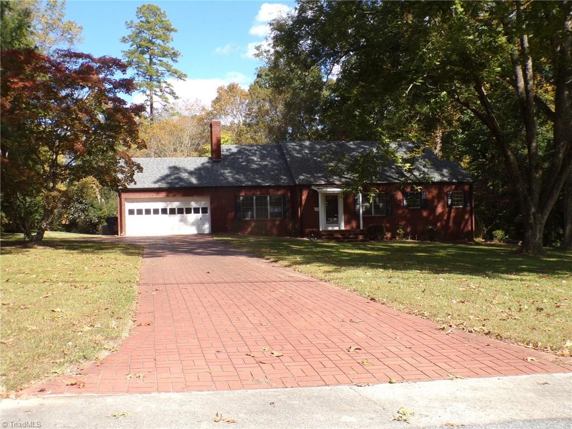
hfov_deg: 50.1
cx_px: 286
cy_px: 214
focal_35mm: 37
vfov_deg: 38.7
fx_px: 611
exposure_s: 1/240
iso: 80
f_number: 4.7
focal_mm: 6.6
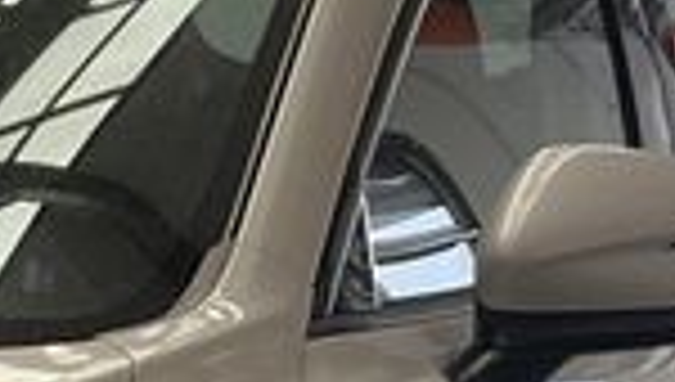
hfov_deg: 12.0
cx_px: -446
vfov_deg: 6.9
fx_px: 3012
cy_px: 912
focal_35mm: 168
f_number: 1.8
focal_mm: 3
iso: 50
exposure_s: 1/122
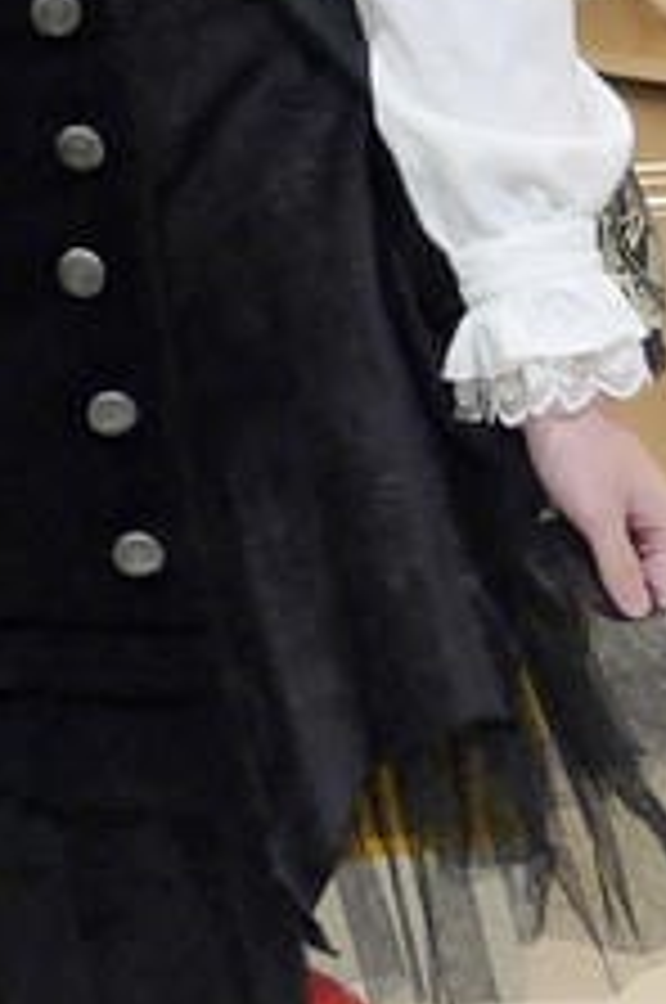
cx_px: -693
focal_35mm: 157
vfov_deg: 13.0
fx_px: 4370
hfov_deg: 8.3
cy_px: 86
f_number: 3.5
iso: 500
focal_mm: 14
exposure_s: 1/60
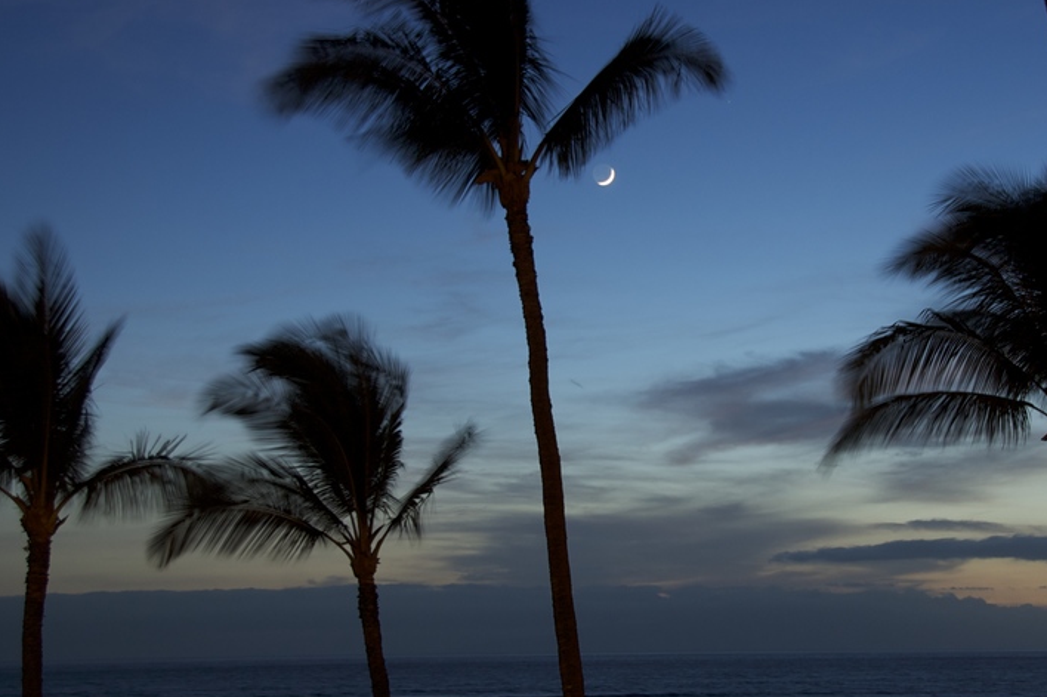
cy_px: 354
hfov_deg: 27.9
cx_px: 683
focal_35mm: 72
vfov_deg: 18.9
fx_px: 2092
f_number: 4.2
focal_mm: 34
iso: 200
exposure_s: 1.6
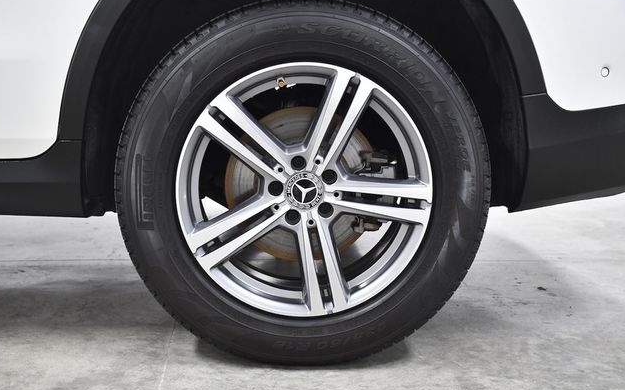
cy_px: 198
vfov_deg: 27.4
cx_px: 306
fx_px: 800
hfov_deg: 42.7
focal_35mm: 47
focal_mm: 30
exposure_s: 1/200
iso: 1250
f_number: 4
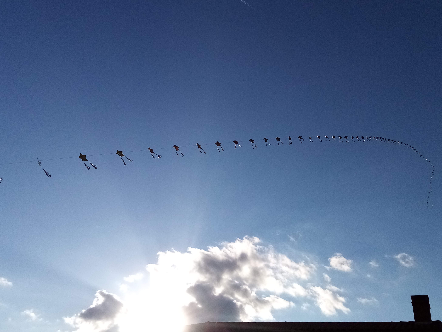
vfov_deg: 53.1
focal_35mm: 26
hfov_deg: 67.3
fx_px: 332
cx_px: 221
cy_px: 166
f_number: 1.8
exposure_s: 1/4082
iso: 107
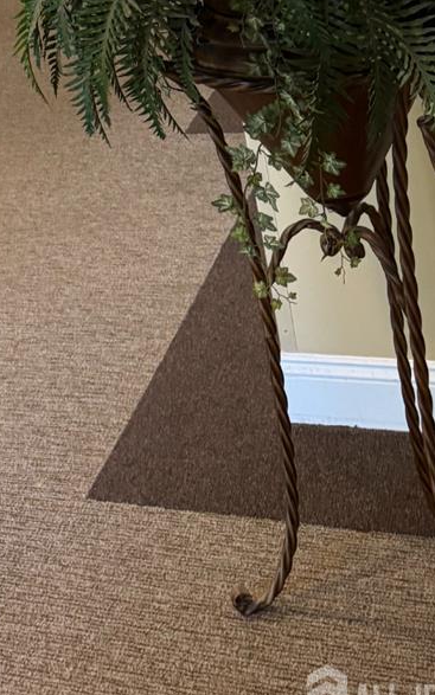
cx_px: -67
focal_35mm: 65
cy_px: -136
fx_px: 1233
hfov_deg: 19.0
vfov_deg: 27.7
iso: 320
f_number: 1.78
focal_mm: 6.76
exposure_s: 1/60
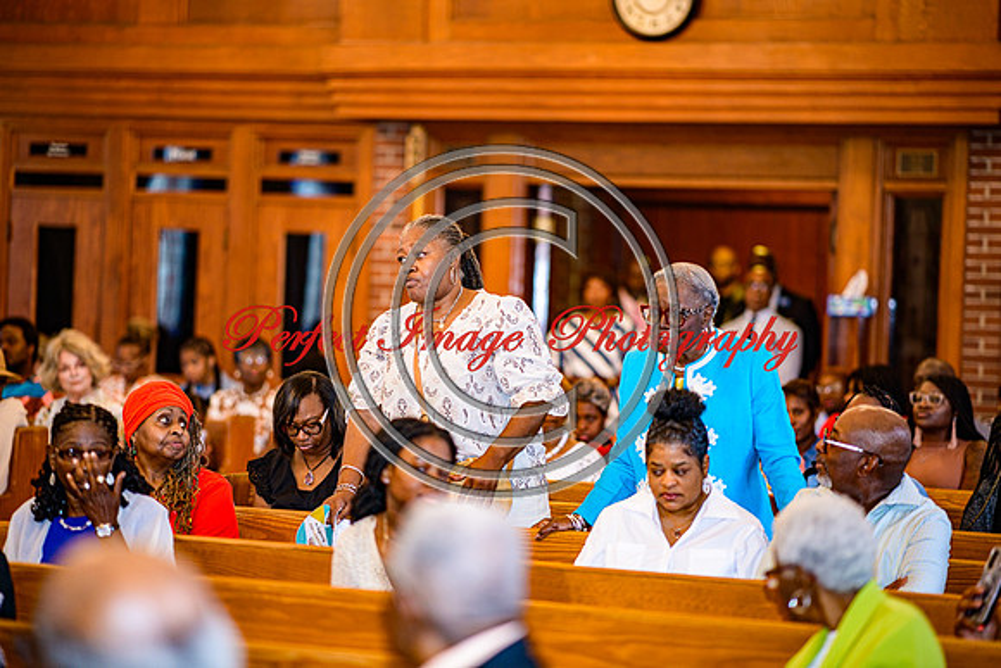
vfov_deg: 13.0
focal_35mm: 105
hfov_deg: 19.5
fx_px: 2920
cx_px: 500
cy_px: 334
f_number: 1.4
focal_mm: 105
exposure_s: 1/100
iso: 360
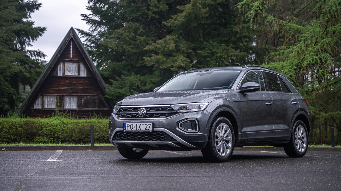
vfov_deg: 18.8
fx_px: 580
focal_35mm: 64
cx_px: 170
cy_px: 96
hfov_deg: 32.8
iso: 320
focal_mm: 61.2
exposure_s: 1/160
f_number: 3.2
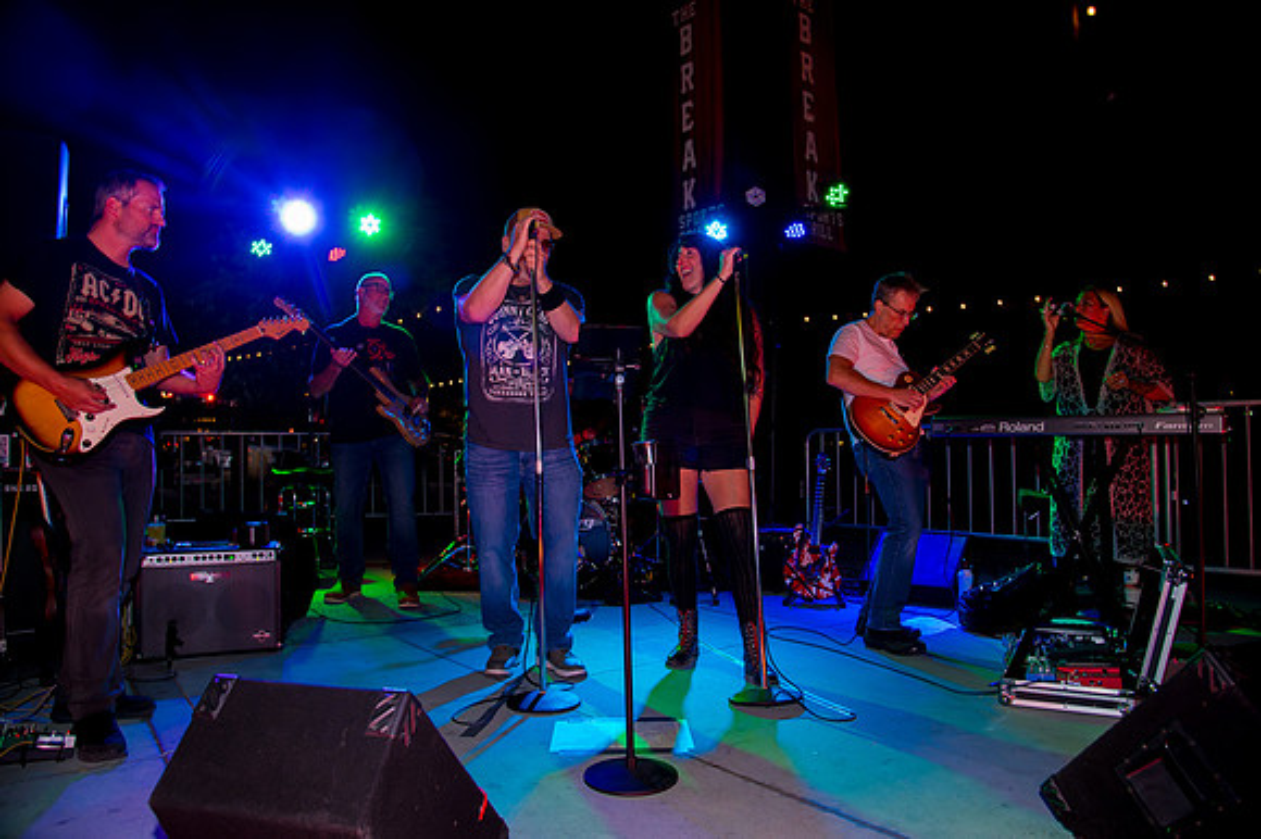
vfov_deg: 53.1
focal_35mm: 24
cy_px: 420
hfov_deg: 73.8
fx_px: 840
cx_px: 630
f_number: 5
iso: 3200
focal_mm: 24
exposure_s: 1/80
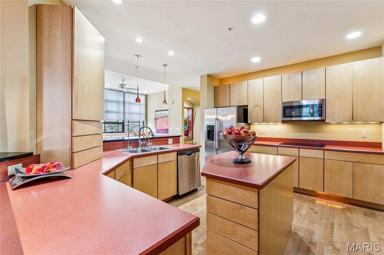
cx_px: 192
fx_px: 173
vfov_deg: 73.0
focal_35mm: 16
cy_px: 128
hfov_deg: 96.0
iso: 200
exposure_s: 1/1.67
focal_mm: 16.2
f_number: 13
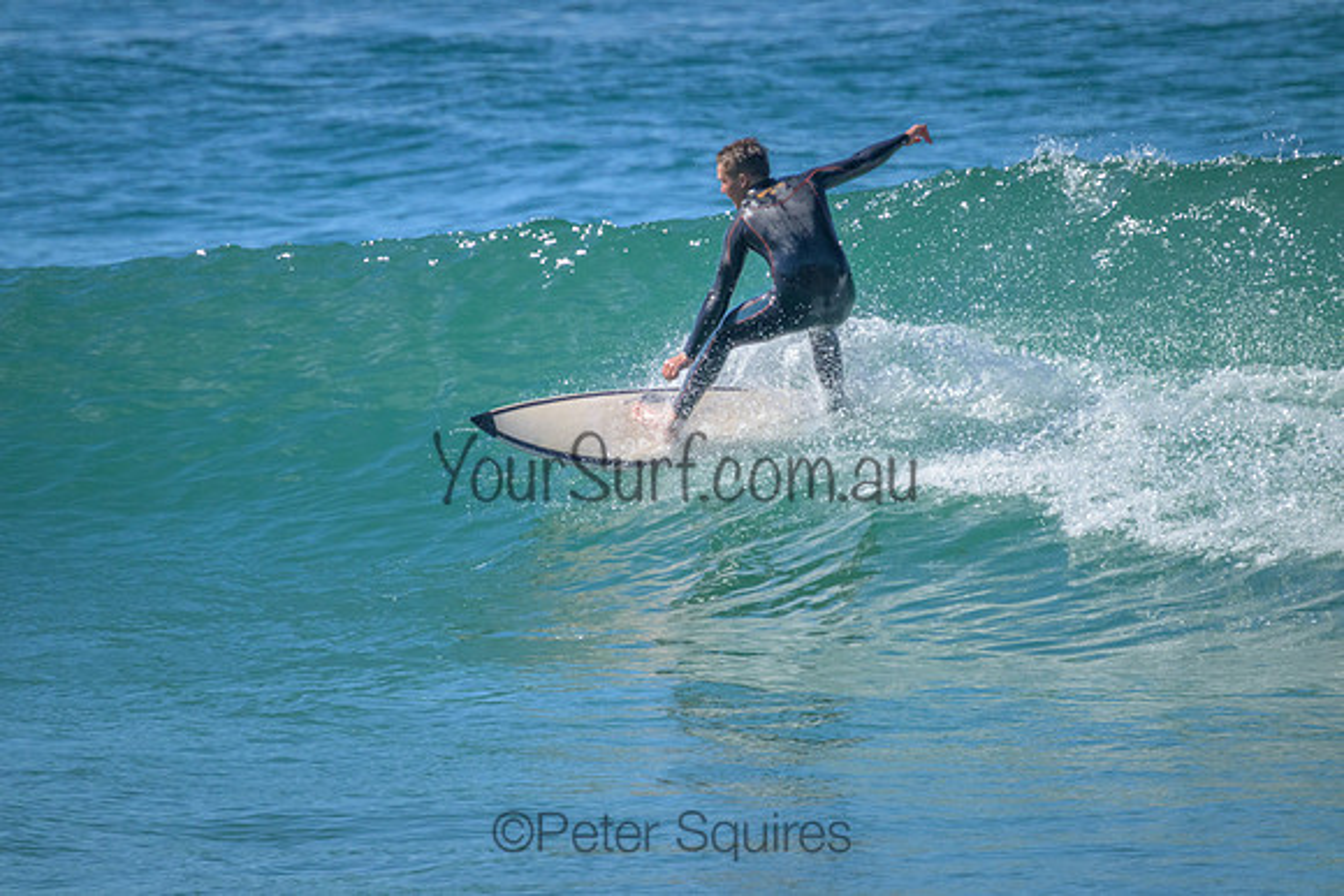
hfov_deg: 2.6
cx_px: 672
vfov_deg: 1.7
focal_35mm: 800
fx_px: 29872
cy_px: 448
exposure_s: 1/1600
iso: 2500
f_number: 11
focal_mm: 800
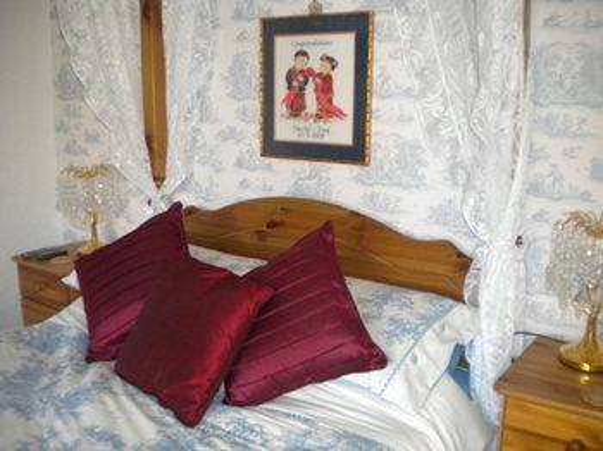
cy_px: 226
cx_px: 302
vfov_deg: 40.7
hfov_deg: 52.7
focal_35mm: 35
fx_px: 609
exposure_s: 1/30
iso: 400
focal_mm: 6.3
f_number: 3.1
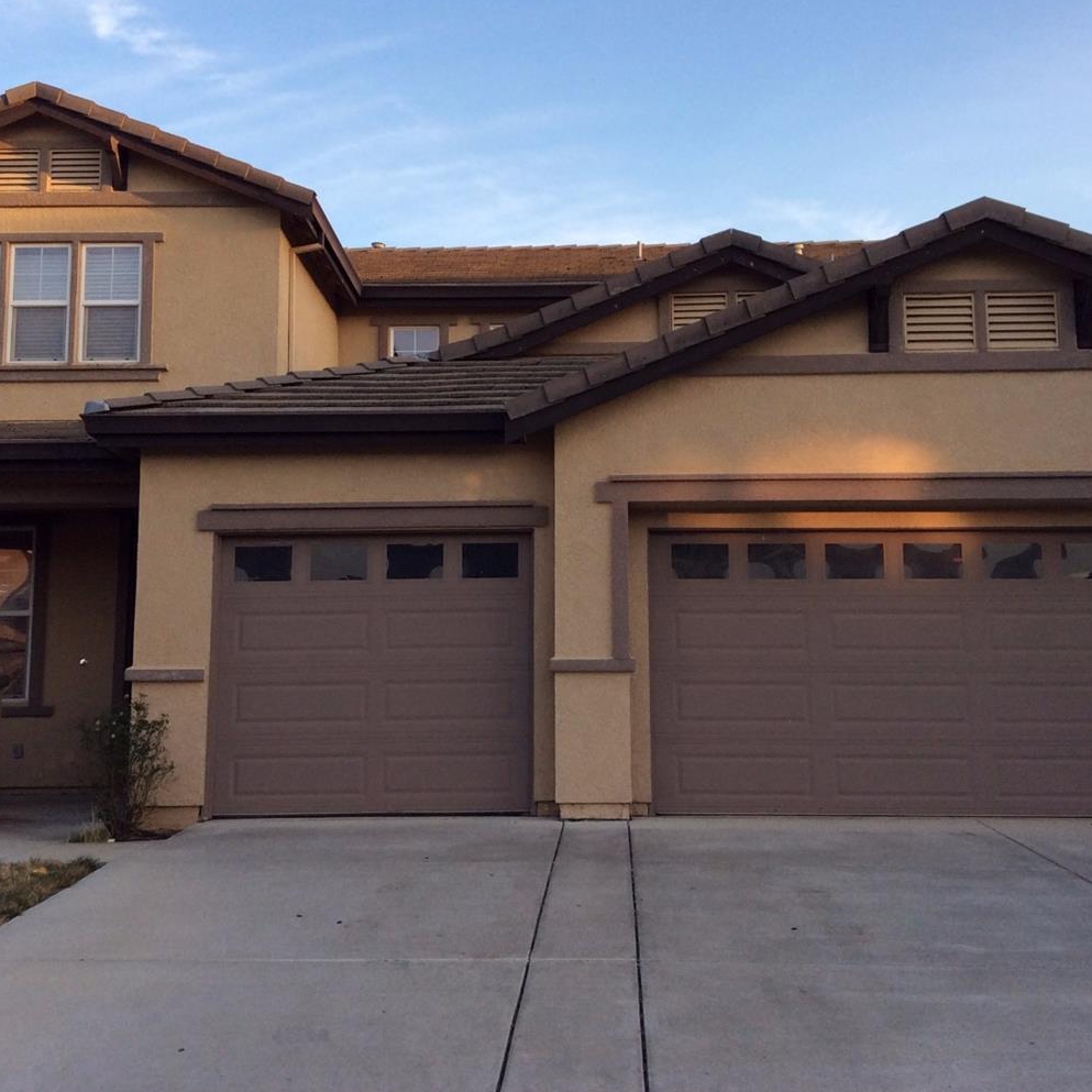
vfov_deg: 38.3
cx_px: 551
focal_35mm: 44
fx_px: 1570
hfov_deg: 38.3
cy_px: 485
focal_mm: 3.3
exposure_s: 1/233
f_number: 2.4
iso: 32
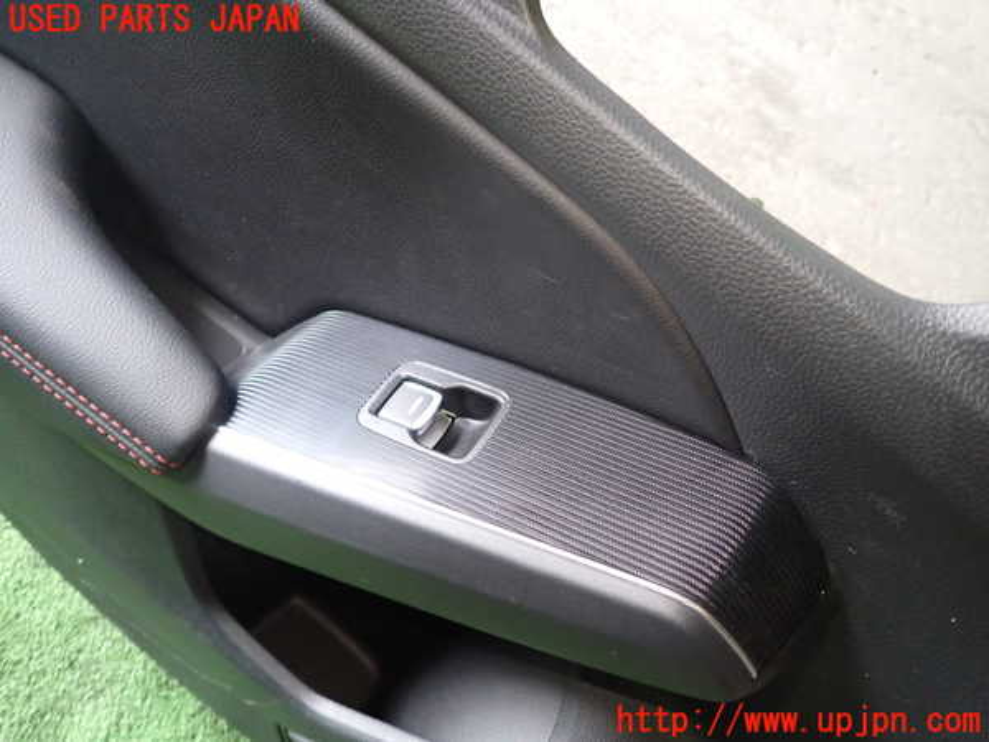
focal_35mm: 25
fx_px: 714
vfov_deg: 54.9
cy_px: 371
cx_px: 494
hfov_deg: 69.4
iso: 400
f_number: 2
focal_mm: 4.5
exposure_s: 1/30
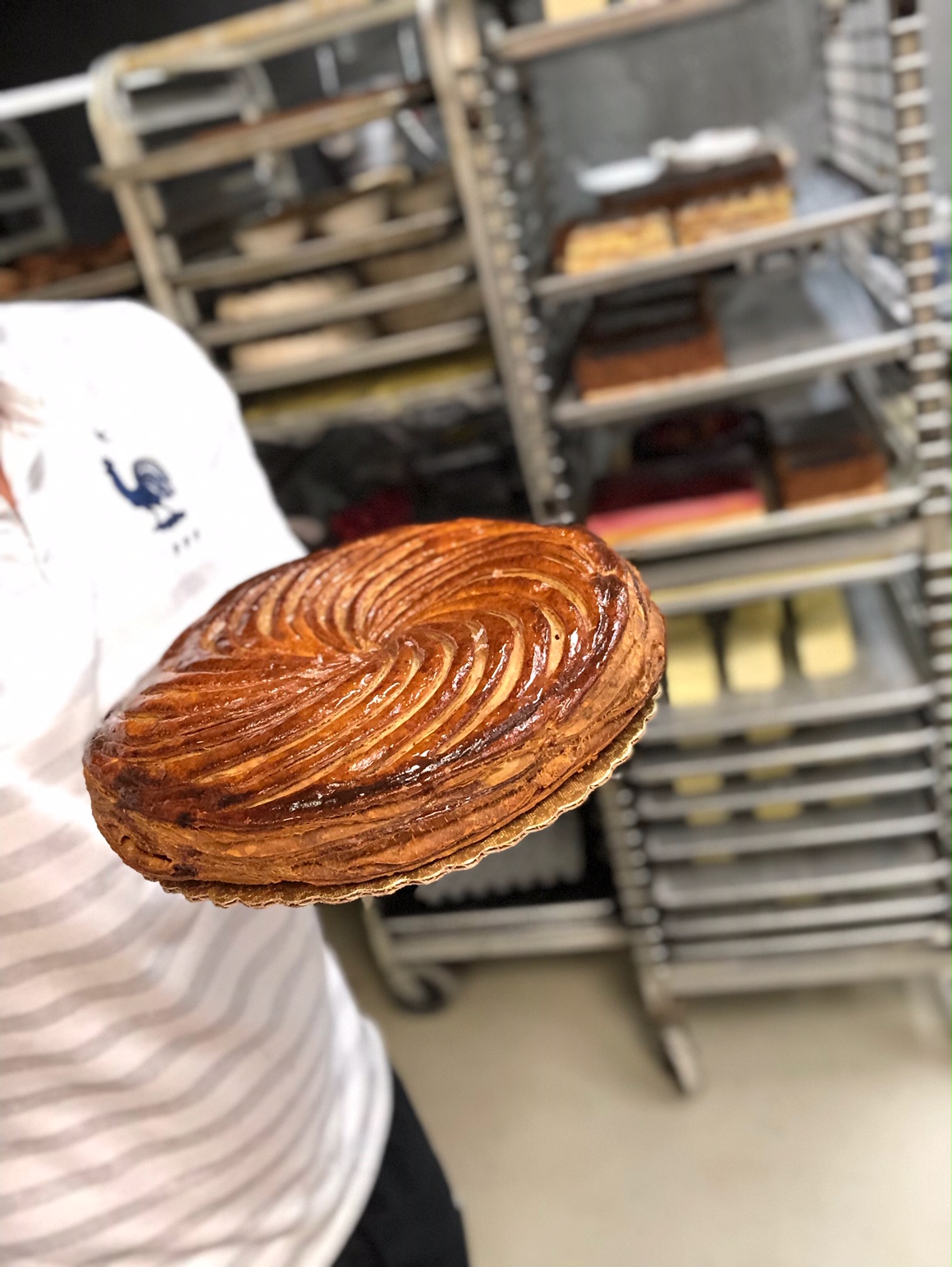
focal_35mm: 32
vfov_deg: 56.8
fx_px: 1172
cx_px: 476
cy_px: 634
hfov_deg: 44.2
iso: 160
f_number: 2.2
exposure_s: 1/30
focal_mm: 2.87
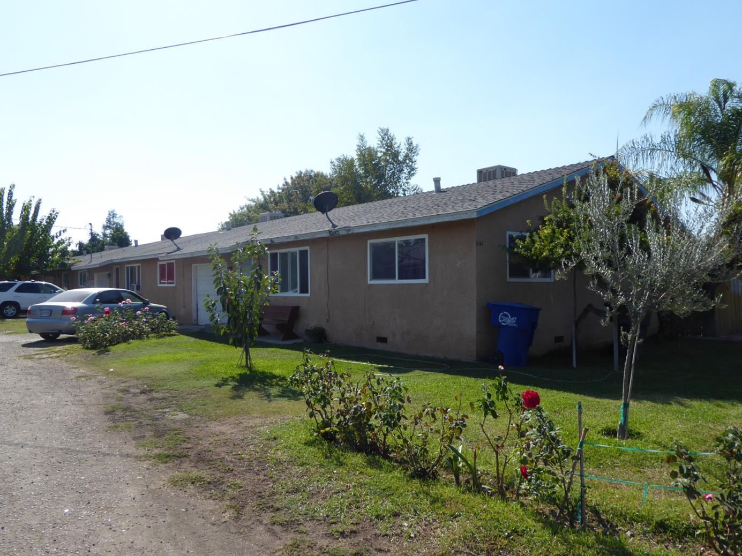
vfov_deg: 53.0
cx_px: 376
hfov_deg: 67.3
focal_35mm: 26
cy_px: 287
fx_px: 557
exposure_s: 1/800
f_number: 3.3
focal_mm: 4.3
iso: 80
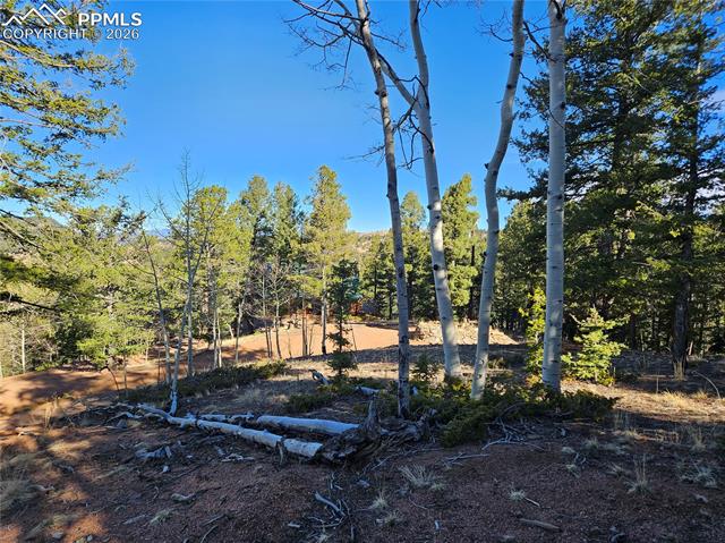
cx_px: 362
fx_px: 481
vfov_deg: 58.8
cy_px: 272
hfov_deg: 74.0
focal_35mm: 23
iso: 25
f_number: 1.8
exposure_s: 1/715
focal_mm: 5.4
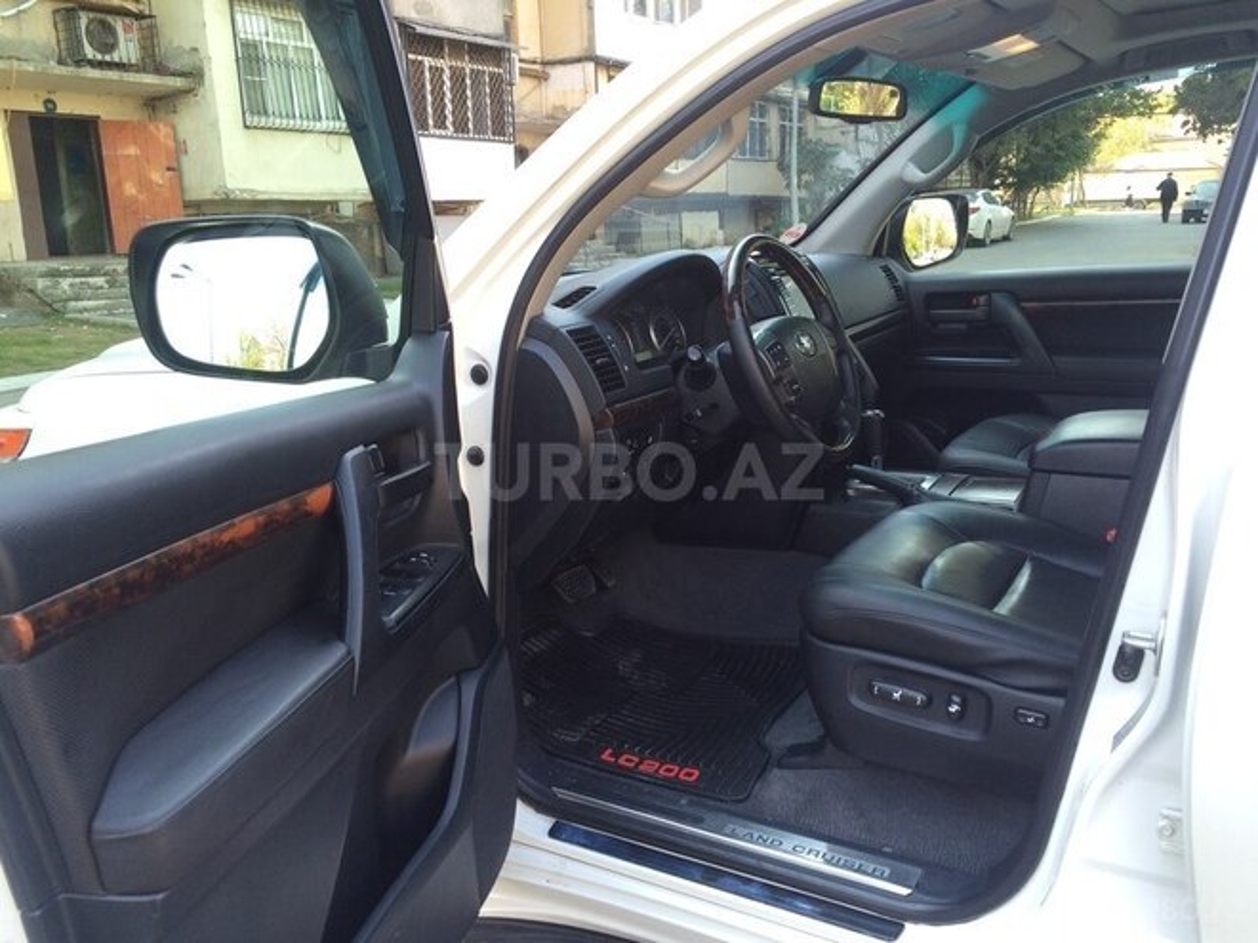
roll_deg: +1.5
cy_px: 472
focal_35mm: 29
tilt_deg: -14.5
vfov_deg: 48.2
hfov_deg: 61.7
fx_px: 1054
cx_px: 629
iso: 32
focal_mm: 4.15
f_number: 2.2
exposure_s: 1/102
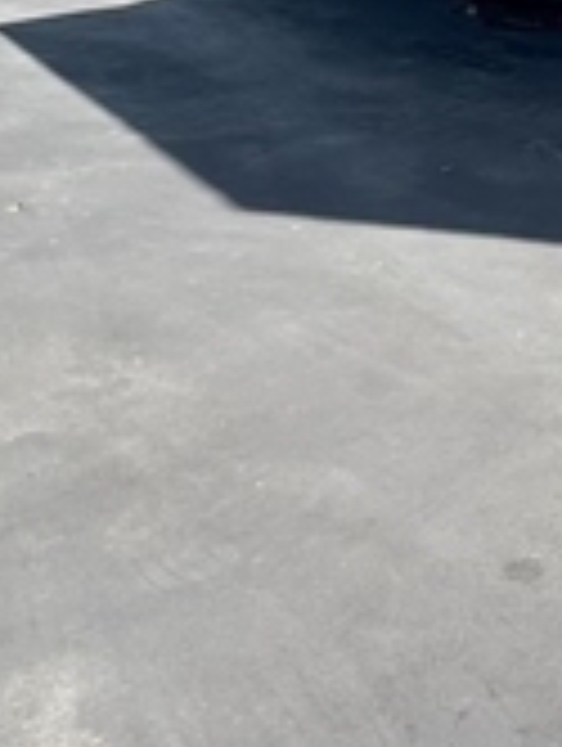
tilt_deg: -7.3
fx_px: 1295
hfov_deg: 21.5
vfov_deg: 29.3
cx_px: 778
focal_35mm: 60
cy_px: -58
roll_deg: +1.2
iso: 32
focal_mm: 1.57
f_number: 1.8
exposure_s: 1/488
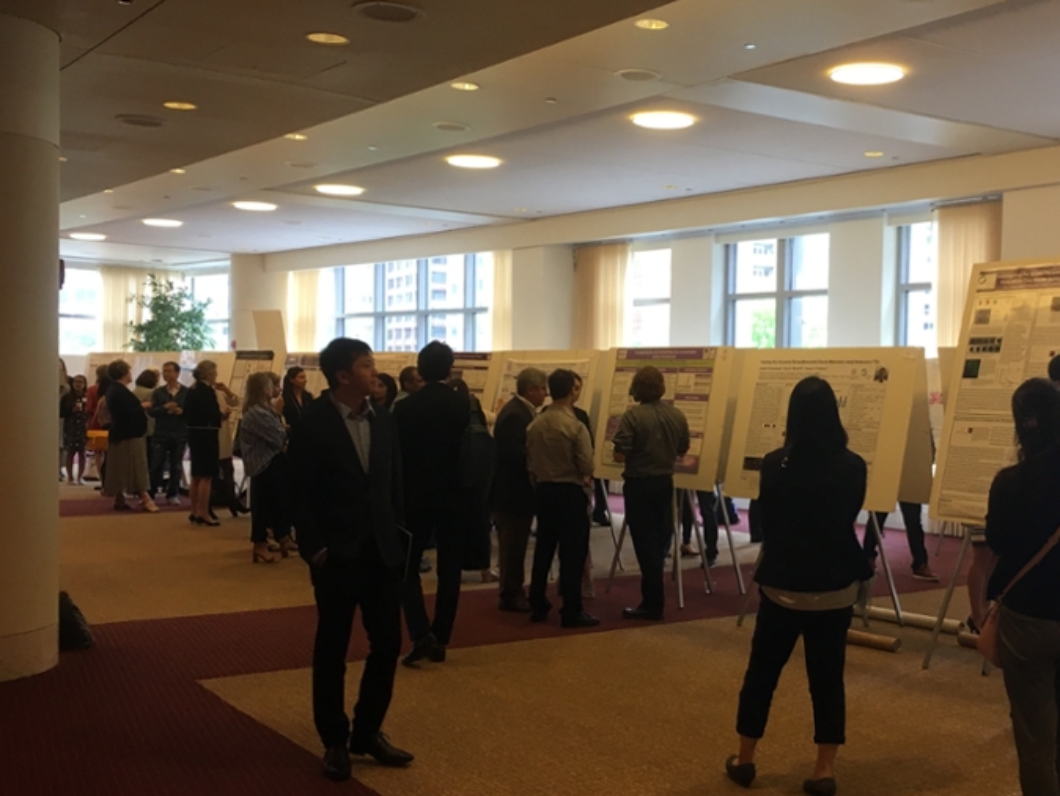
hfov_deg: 43.2
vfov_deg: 33.6
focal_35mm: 43
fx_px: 1317
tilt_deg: +0.0
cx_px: 709
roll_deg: -0.4
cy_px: 426
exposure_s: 1/30
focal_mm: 4.15
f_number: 2.2
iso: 32
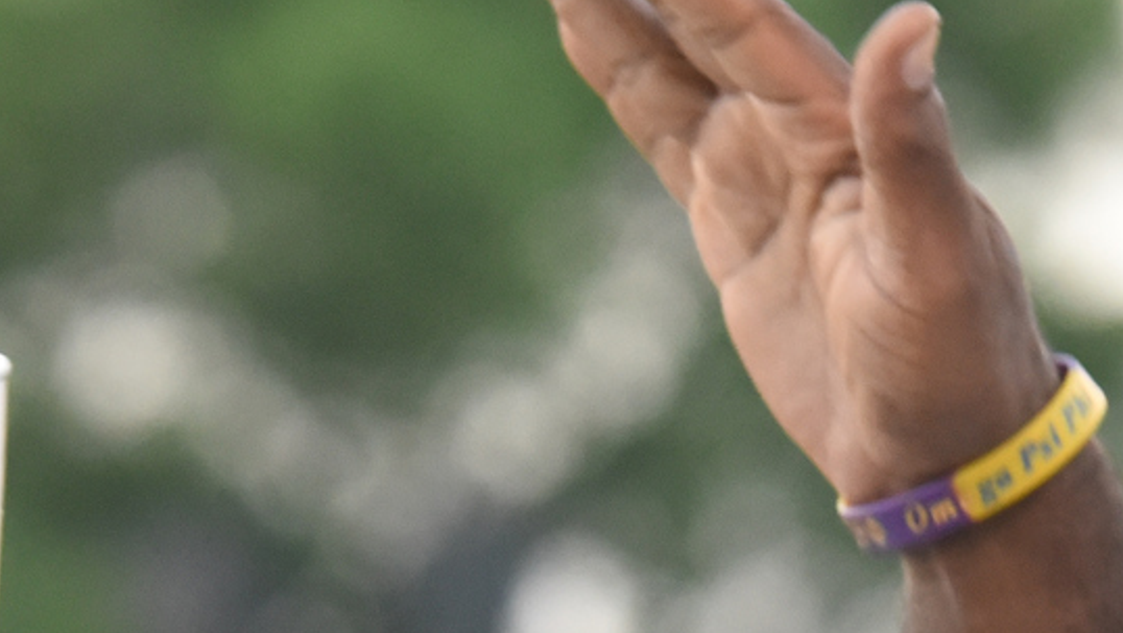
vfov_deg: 1.7
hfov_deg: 3.1
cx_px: 340
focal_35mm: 701
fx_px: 20880
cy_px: 1398
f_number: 5.6
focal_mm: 150
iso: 3200
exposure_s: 1/500
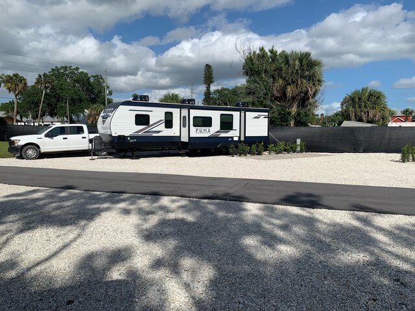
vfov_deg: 53.1
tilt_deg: -3.6
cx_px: 208
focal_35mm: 26
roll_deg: -0.2
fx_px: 312
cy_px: 156
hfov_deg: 67.3
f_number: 1.8
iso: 25
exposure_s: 1/4464
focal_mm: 4.25
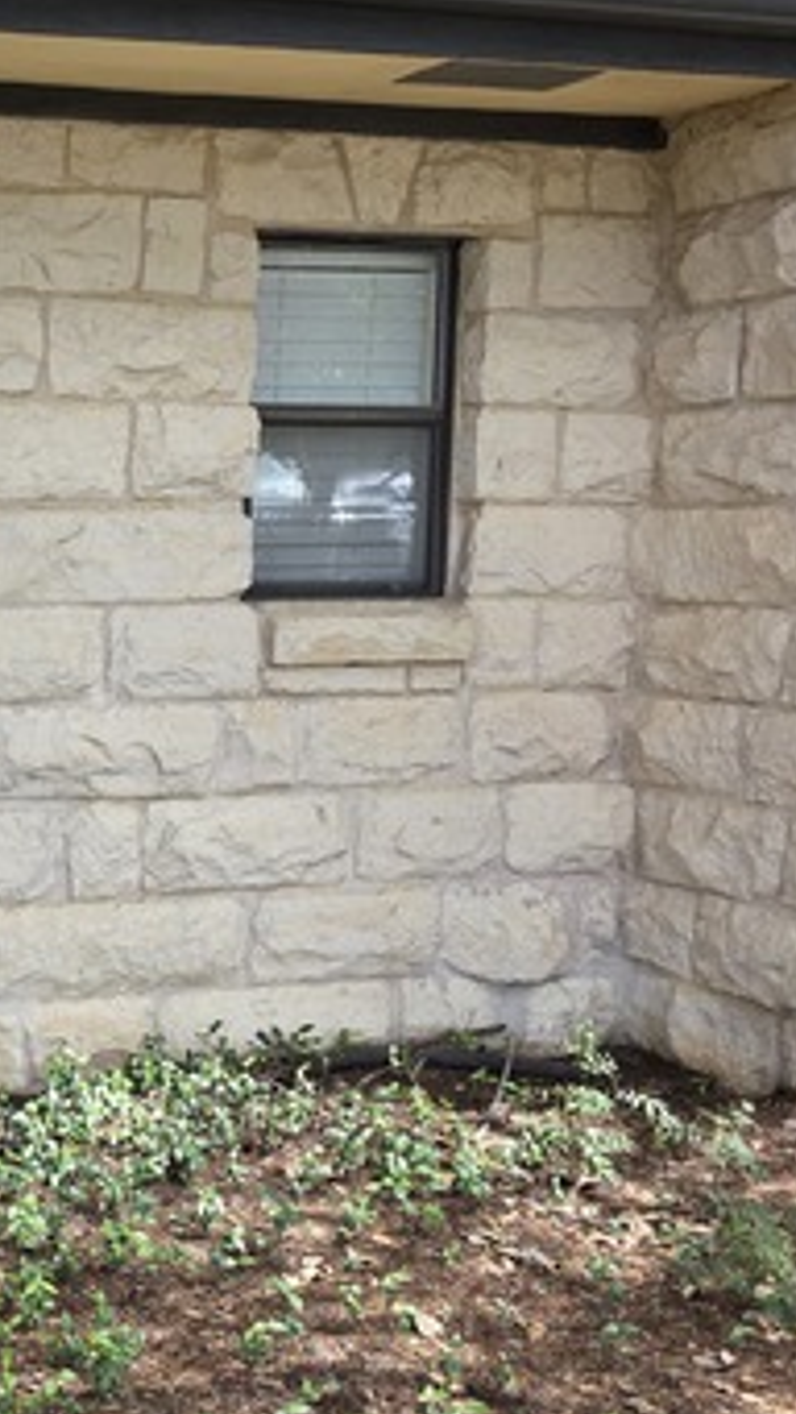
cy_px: 684
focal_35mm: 47
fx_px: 1762
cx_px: -319
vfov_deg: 43.7
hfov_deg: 22.1
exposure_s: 1/180
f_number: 1.7
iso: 50
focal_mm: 6.3
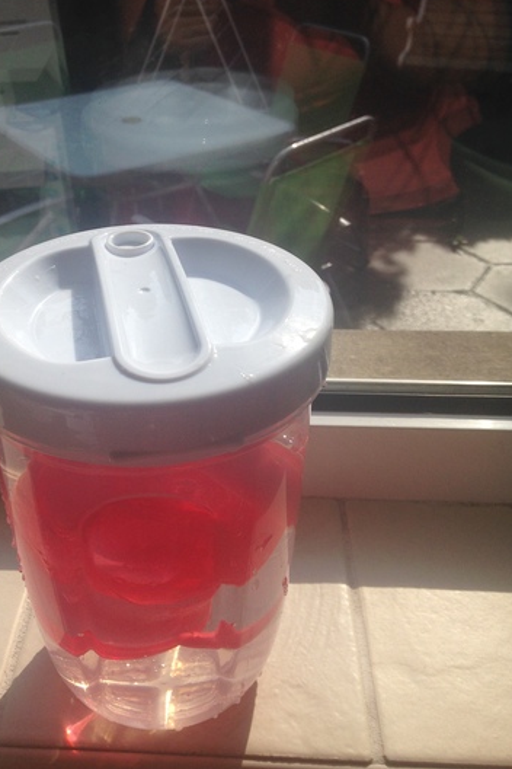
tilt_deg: -29.8
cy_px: 345
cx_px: 191
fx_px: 832
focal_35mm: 39
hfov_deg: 34.0
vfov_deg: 49.5
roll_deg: +2.2
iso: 50
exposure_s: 1/2262
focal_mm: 4.12
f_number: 2.4
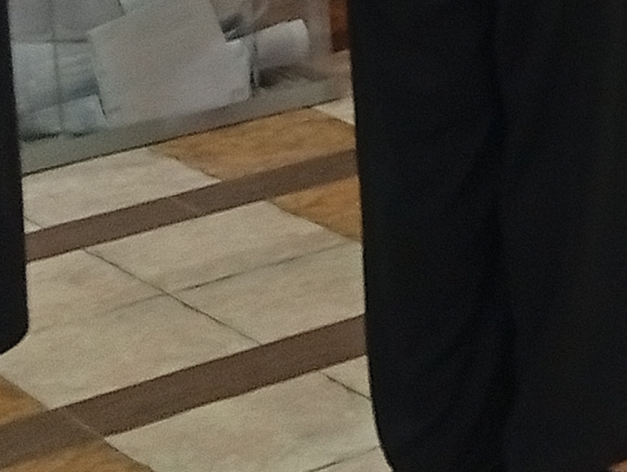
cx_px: 1050
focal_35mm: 156
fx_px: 2830
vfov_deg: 9.3
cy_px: -245
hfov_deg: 11.9
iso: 572
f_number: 1.8
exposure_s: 1/20
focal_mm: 3.98
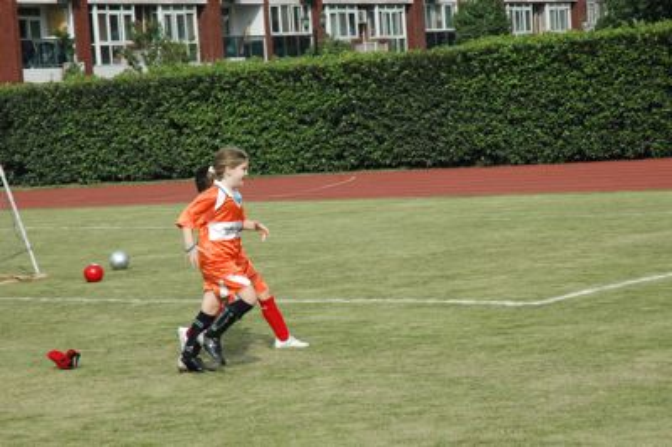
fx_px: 1958
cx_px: 336
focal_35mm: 105
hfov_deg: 19.5
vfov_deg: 13.0
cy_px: 224
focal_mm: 70
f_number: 11
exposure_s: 1/500
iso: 400
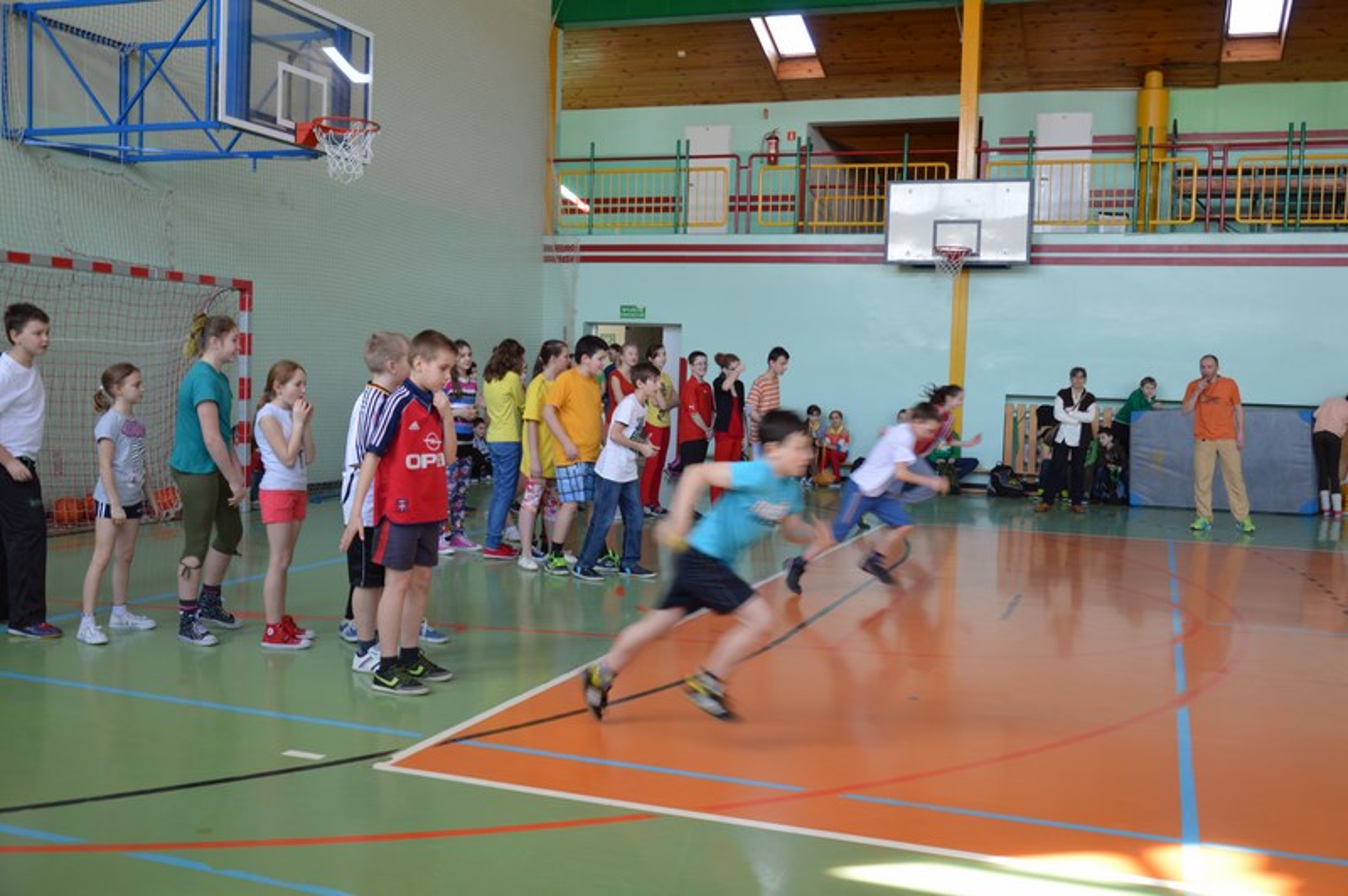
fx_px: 1235
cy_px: 448
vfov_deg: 39.9
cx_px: 674
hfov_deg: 57.3
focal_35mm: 33
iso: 400
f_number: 4
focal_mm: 22
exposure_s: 1/60
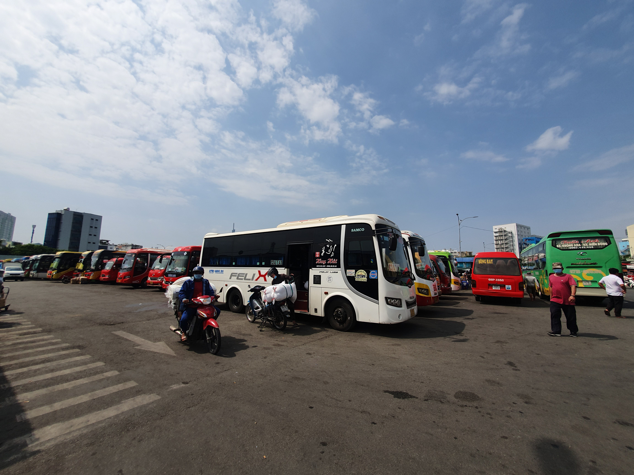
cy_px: 238
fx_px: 238
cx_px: 317
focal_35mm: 13
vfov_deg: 89.9
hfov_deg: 106.2
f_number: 2.2
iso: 50
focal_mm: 1.8
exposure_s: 1/2144
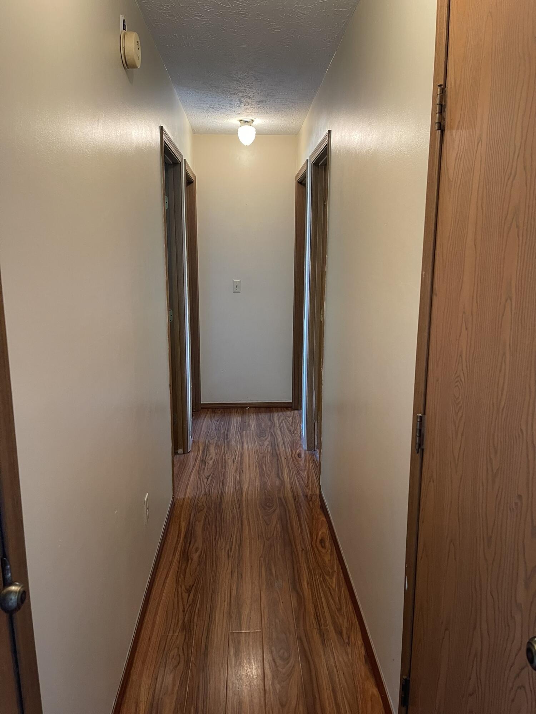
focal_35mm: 25
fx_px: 516
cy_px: 357
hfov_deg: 54.9
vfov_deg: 69.4
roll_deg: -0.4
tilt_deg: -10.8
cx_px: 268
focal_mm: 5.1
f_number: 1.6
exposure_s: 1/60
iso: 250
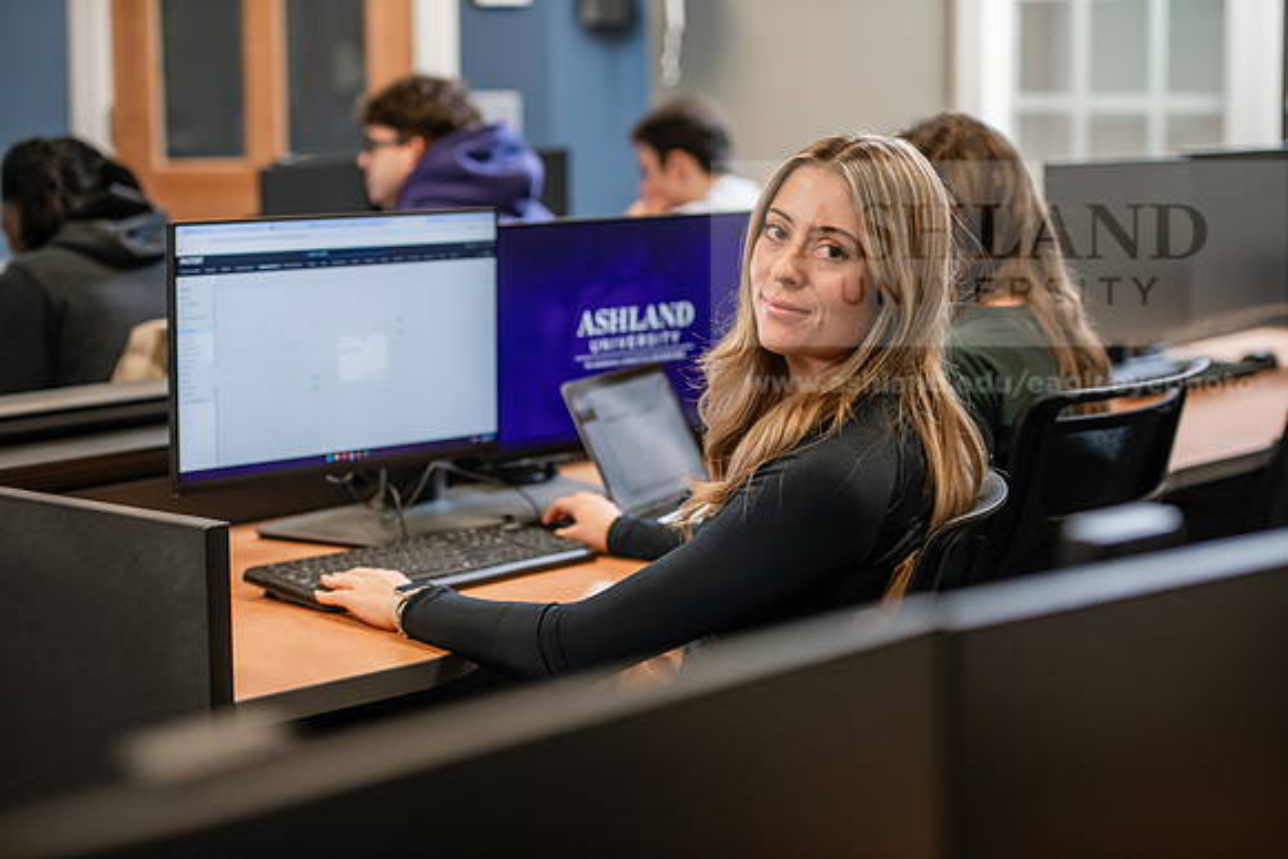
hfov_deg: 26.0
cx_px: 644
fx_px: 2791
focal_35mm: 78
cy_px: 430
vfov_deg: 17.5
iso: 1000
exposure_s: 1/200
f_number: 2.8
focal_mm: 78
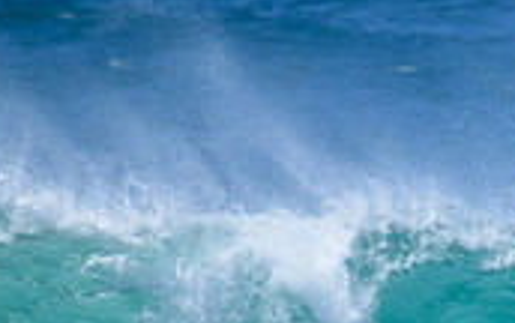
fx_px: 26997
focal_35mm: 1921
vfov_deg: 0.7
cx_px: 710
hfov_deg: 1.1
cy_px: 477
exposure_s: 1/2000
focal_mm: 560
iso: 640
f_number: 8
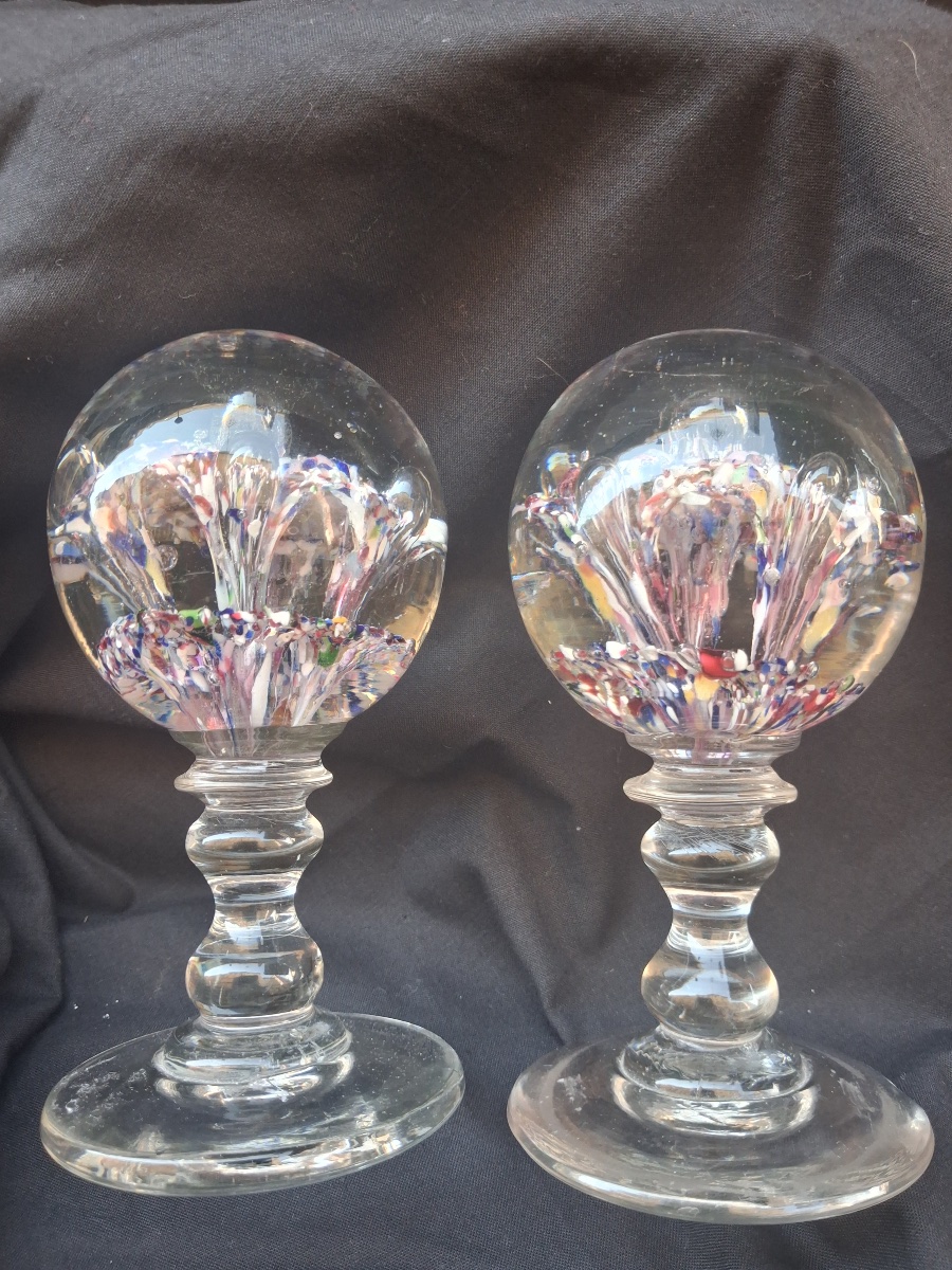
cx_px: 476
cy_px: 635
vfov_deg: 65.3
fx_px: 990
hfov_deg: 51.4
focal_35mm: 27
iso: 200
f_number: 1.8
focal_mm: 4
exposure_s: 1/100
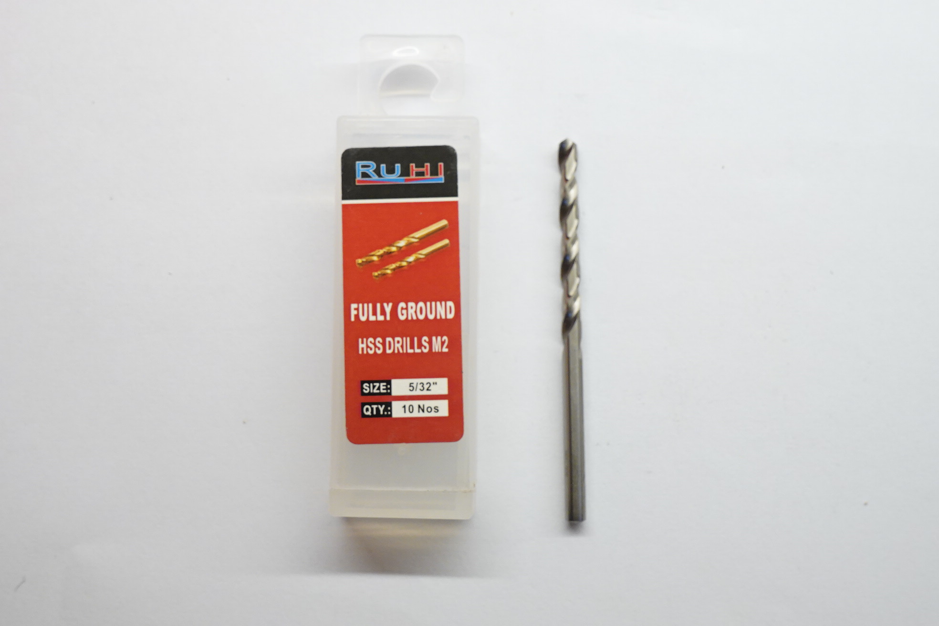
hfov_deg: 43.6
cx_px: 470
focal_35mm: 45
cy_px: 313
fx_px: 1174
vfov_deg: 29.9
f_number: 9
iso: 3200
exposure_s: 1/100
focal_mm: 30
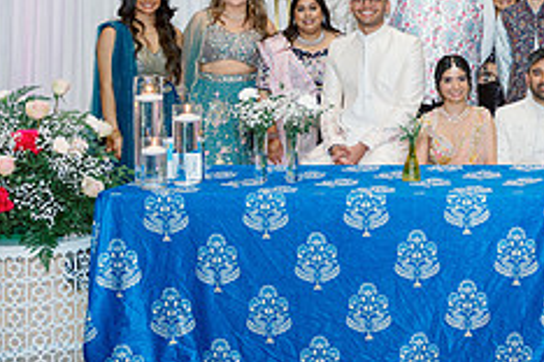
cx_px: 639
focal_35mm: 66
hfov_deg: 27.2
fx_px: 997
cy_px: 57
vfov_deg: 20.3
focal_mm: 26
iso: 500
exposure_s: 1/250
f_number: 2.8
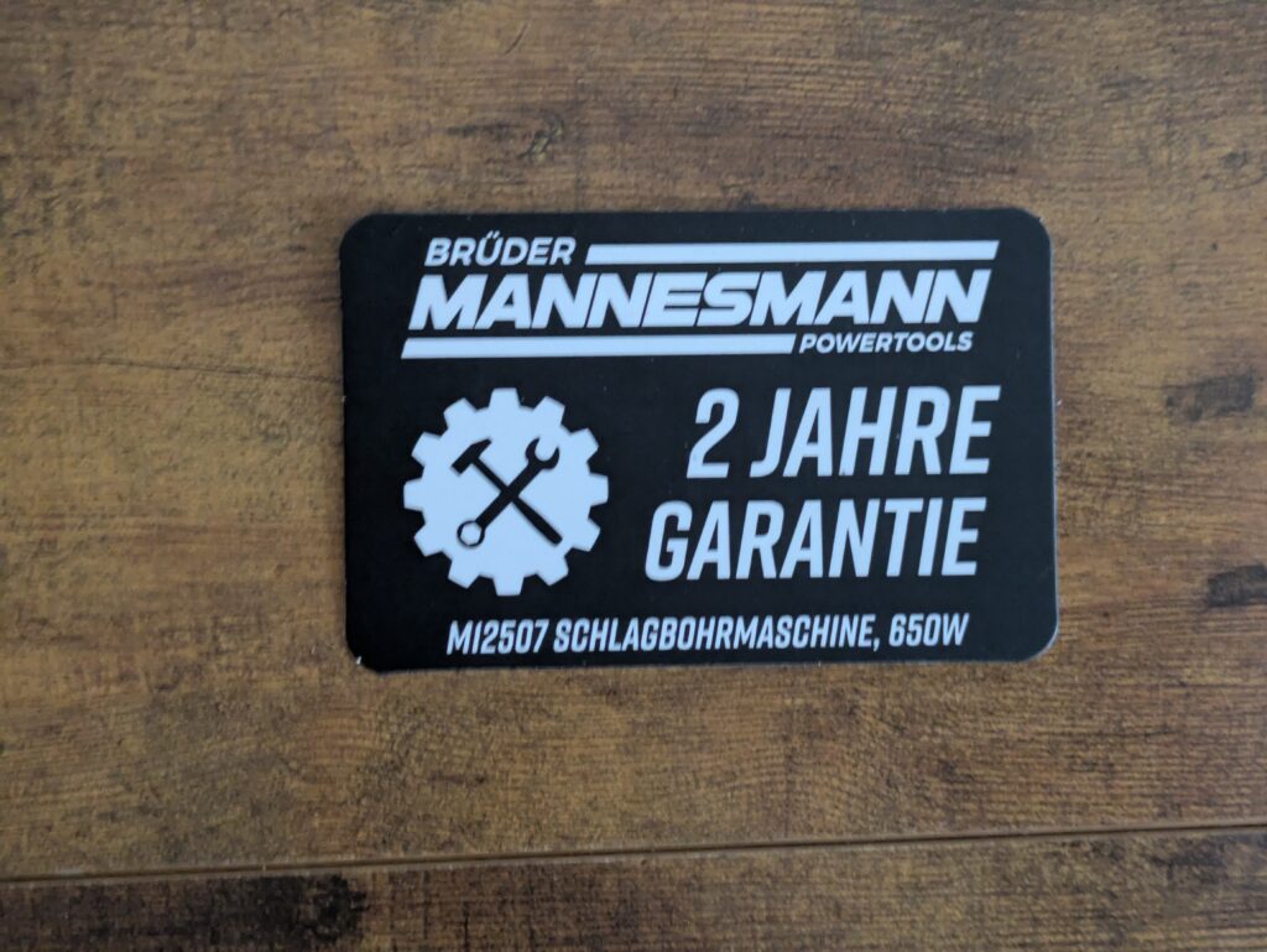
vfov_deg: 28.6
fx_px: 1868
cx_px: 634
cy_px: 476
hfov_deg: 37.5
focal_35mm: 51
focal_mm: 5.43
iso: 455
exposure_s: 1/25
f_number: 1.89
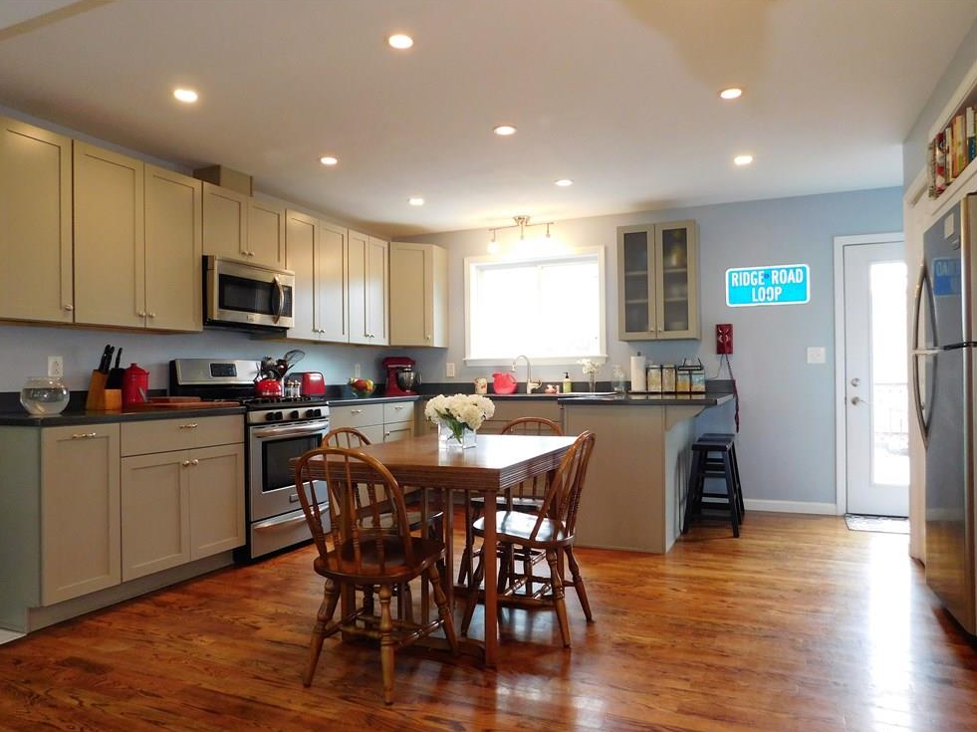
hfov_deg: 71.6
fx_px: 677
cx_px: 470
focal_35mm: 24
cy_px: 377
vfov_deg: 56.8
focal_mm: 4
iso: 220
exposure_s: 1/30
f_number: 3
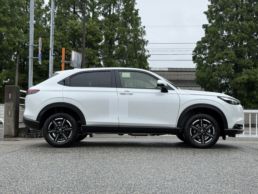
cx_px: 129
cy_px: 97
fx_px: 358
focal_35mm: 48
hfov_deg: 39.7
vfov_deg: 30.3
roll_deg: -0.9
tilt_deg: +3.2
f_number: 1.78
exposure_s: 1/1484
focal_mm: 6.76
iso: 64
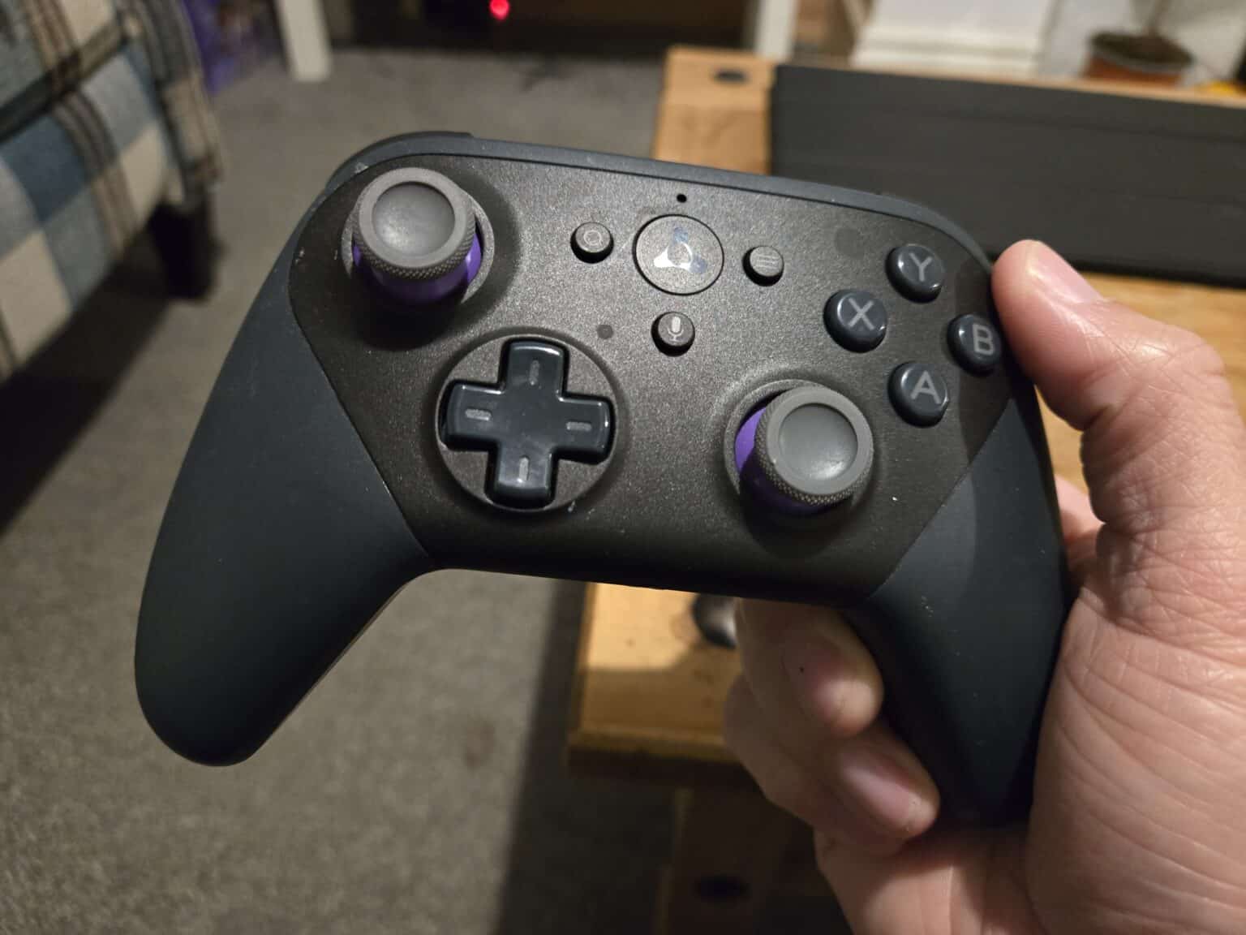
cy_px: 468
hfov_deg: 73.9
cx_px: 623
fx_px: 828
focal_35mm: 23
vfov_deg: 58.9
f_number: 1.8
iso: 2000
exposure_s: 1/50
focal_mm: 5.4
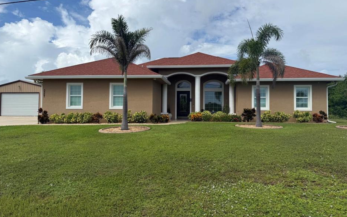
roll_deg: -0.8
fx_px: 246
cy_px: 101
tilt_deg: +2.5
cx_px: 172
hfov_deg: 70.4
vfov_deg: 47.6
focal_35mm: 26
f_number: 1.78
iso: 80
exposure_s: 1/6711
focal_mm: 6.76
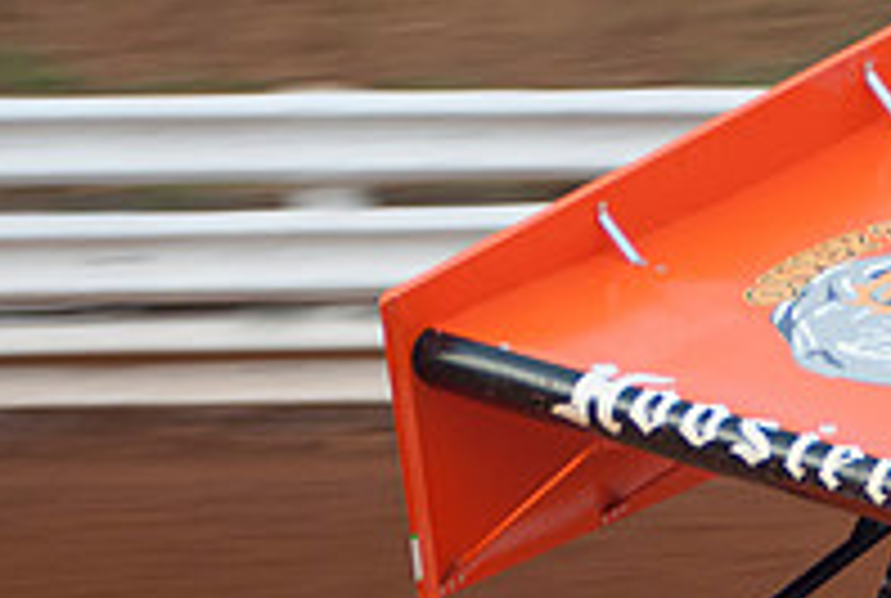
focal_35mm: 351
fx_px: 8707
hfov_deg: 5.8
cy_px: 656
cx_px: 814
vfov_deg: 3.9
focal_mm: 80
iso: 250
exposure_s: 1/400
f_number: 2.8
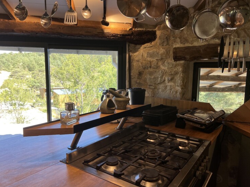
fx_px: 195
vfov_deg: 51.3
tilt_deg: -7.8
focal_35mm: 27
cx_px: 128
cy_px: 96
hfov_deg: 65.3
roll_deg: -0.3
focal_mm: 5.7
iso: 40
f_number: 1.5
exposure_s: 1/172
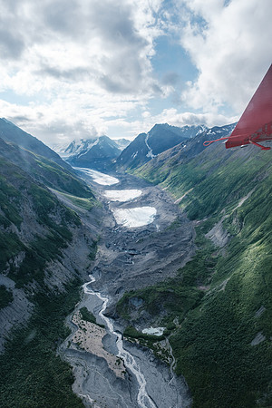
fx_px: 272
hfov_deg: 53.1
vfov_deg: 73.7
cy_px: 204
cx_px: 136
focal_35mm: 24
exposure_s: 1/640
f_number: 5.6
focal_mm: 16
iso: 320
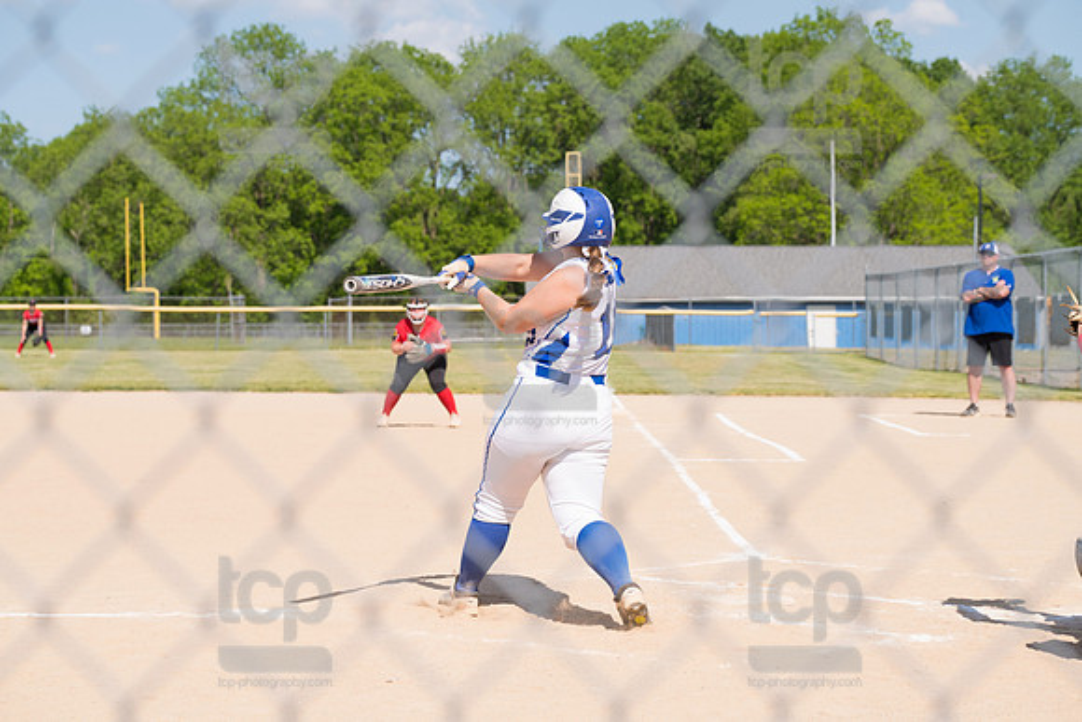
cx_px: 541
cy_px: 361
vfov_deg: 15.9
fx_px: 2585
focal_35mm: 86
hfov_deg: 23.6
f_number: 5.6
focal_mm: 86
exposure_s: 1/1600
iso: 320
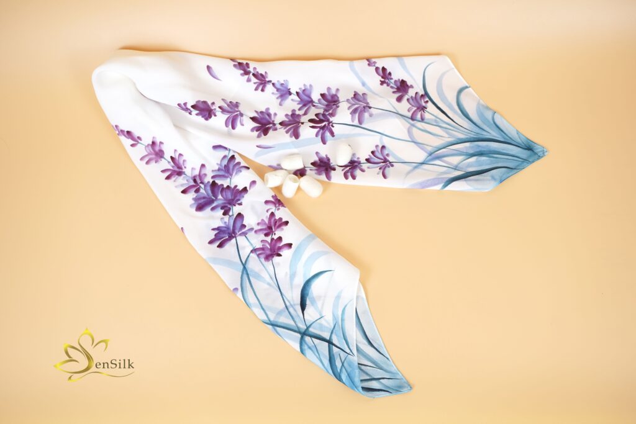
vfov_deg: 37.9
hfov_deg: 54.4
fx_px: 618
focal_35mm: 35
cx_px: 318
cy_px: 212
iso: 400
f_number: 3.5
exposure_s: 1/400
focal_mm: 35
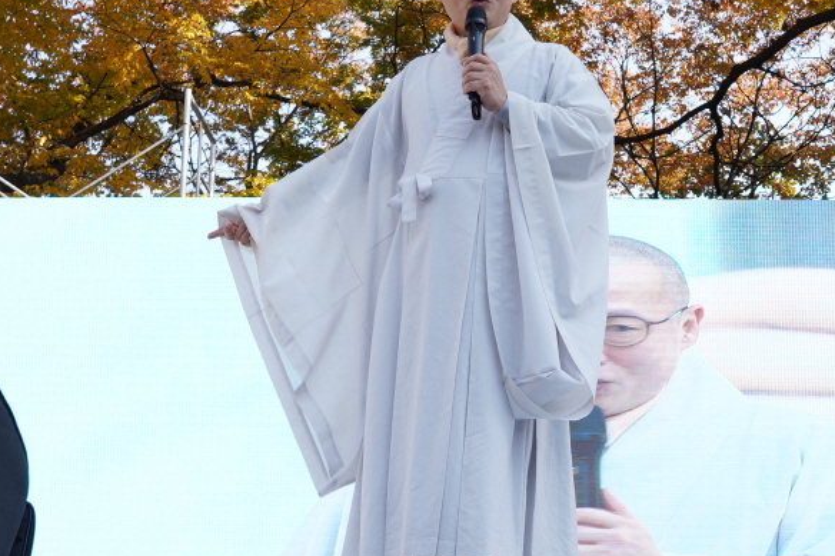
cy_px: 379
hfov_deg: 27.2
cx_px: 528
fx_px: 1716
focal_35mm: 74
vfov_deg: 18.4
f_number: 4
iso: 100
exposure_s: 1/200
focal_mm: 24
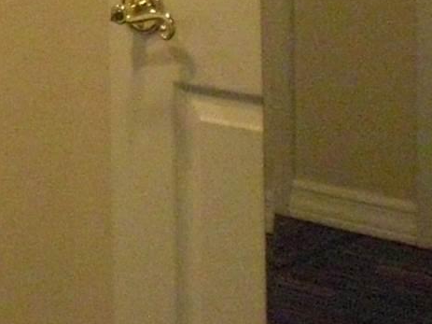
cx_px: -210
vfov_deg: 8.5
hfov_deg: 11.3
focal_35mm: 168
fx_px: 2096
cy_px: -244
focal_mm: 6.3
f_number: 3.1
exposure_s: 1/80
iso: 800
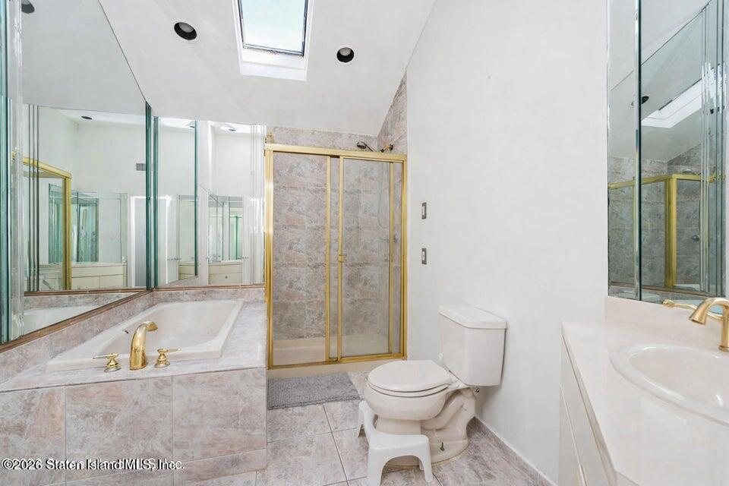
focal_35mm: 16
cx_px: 364
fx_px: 334
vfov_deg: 72.1
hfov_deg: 95.0
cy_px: 243
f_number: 4.5
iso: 64
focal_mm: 16.5
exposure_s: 1/40
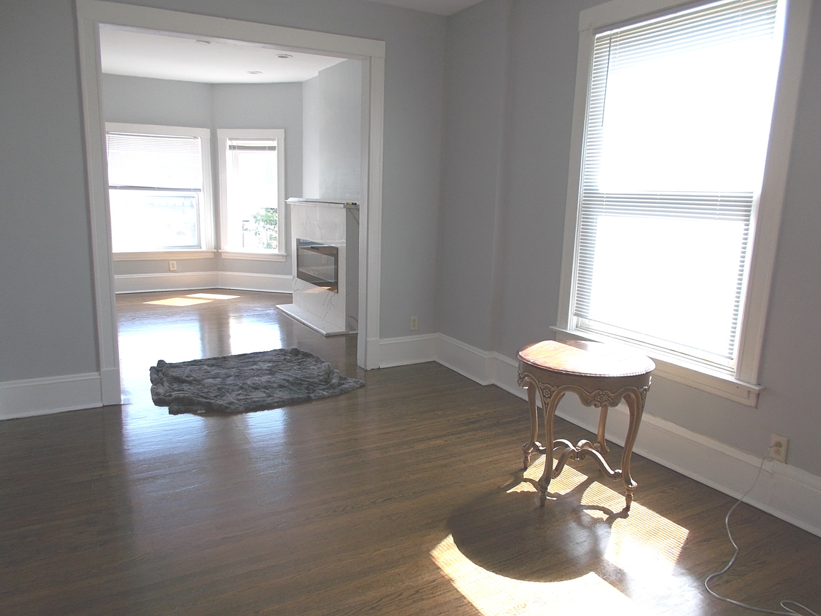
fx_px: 617
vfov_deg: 53.1
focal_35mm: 26
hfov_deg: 67.3
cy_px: 308
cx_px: 410
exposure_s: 1/60
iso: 80
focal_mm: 4.6
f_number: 3.2
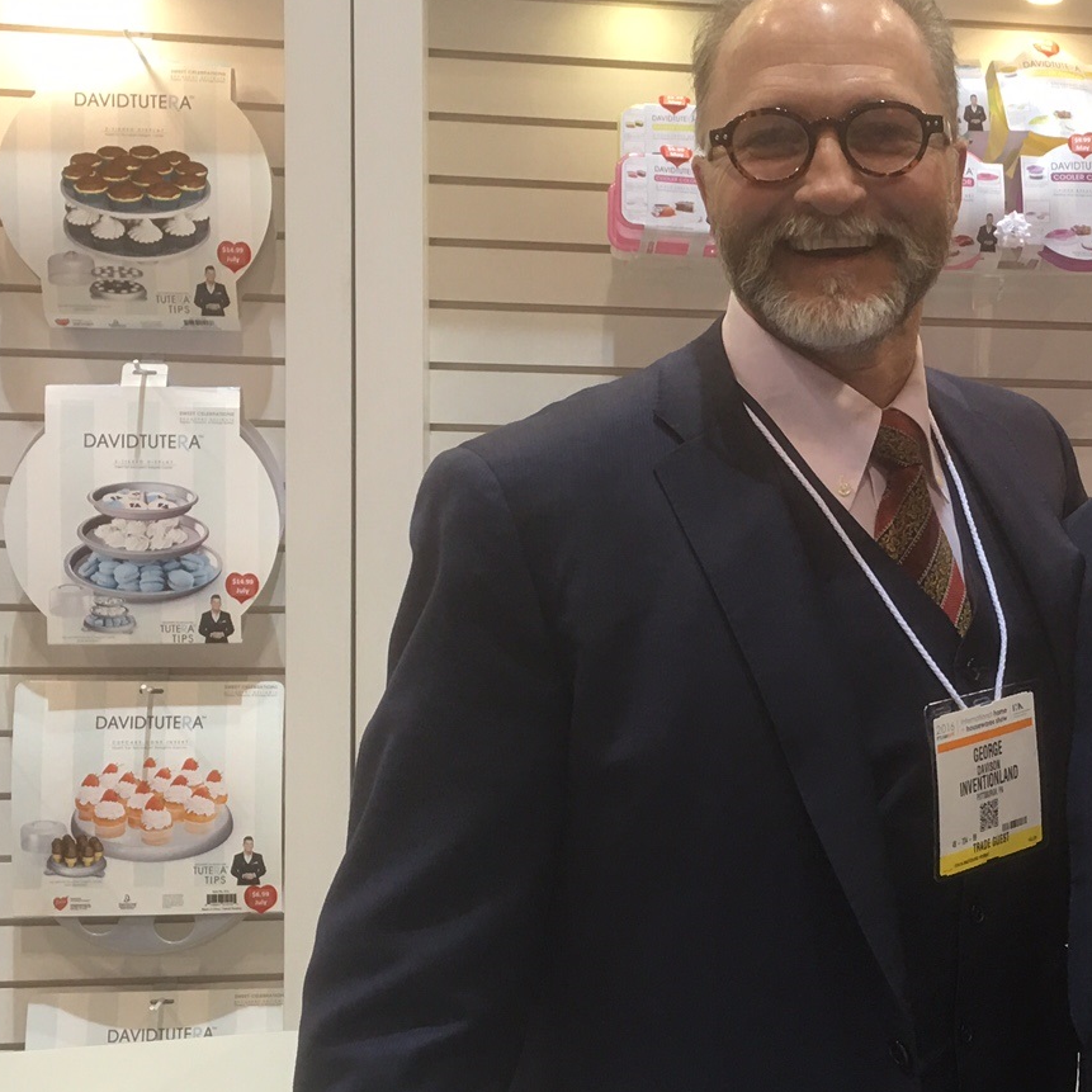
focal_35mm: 60
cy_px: 637
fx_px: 2141
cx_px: 965
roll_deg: -1.9
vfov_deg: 28.6
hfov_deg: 27.7
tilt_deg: -3.9
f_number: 2.2
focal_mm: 4.15
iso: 32
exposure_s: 1/15
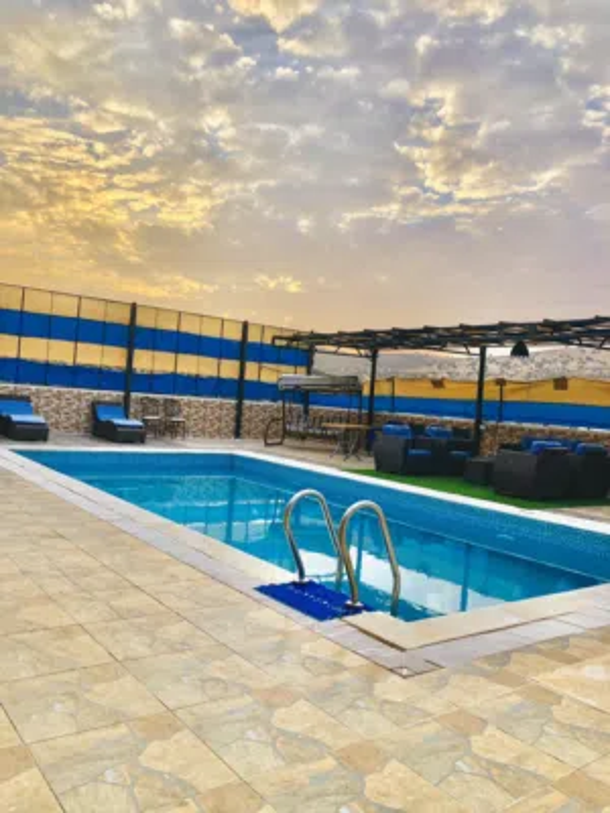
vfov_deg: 63.4
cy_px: 406
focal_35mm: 28
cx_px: 305
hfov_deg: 49.7
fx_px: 658
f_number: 1.8
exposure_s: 1/457
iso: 20
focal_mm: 3.99
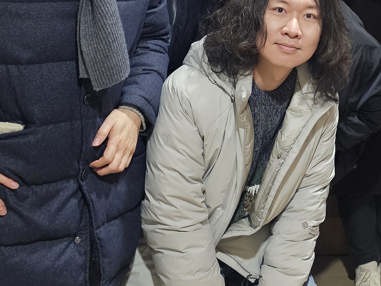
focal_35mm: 68
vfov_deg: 20.3
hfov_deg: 25.9
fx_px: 749
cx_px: 442
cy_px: -52
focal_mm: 6.3
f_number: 1.7
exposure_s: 1/60
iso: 640
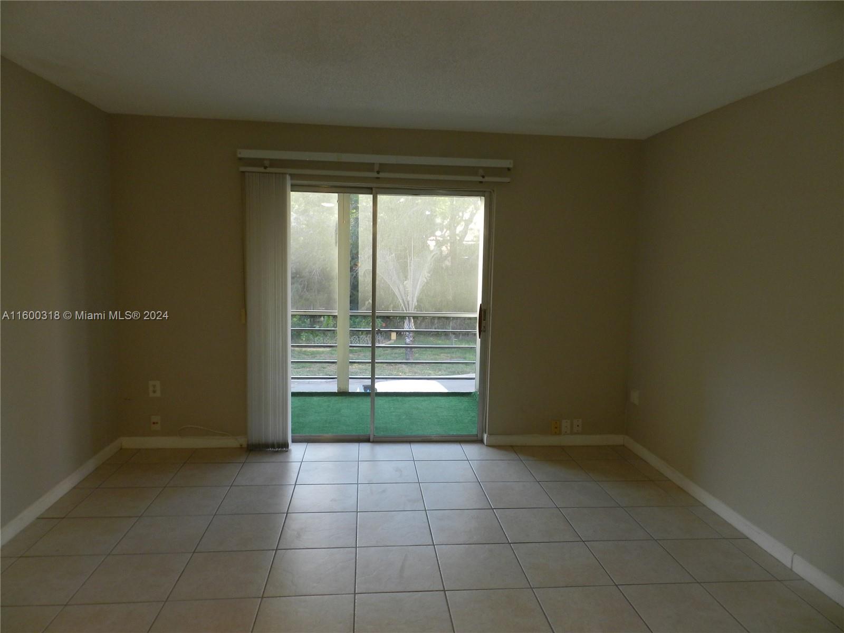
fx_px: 561
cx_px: 422
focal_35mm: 23
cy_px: 316
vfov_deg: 58.9
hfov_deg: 73.9
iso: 160
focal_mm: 4
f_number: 3.4
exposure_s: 1/30
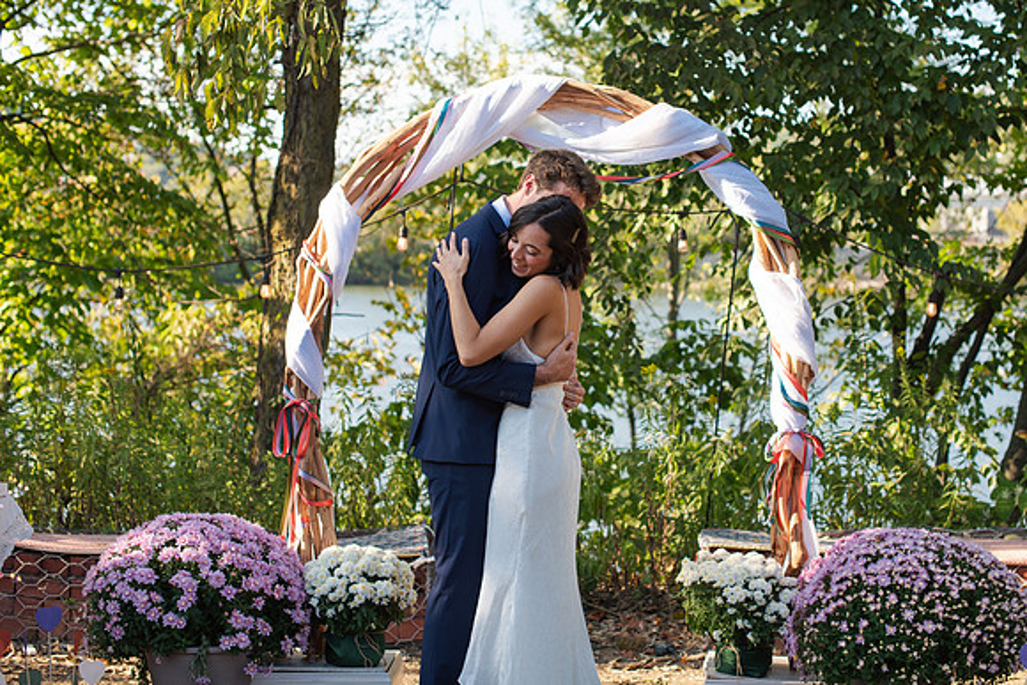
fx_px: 1638
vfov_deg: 23.6
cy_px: 292
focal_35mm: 57
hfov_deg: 34.7
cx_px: 590
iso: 220
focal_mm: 50
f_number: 3.5
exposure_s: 1/800
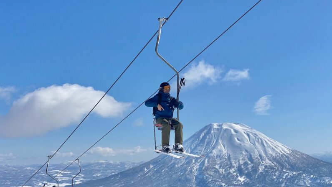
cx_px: 167
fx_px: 502
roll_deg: +2.2
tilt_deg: +6.1
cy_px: 112
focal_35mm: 57
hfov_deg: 36.6
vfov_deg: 21.0
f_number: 2
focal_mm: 6
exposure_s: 1/5319
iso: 20
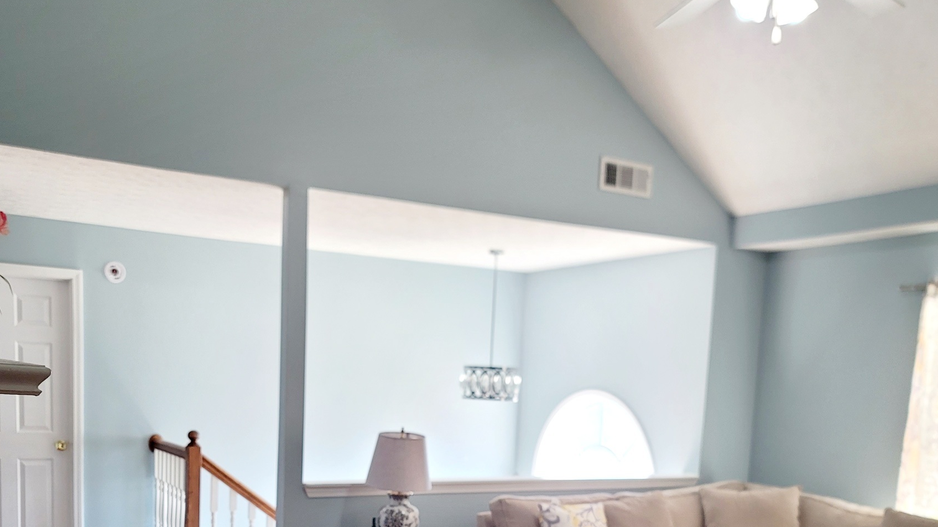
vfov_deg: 30.6
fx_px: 920
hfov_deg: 54.0
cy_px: 471
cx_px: 466
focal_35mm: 37
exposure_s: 1/120
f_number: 1.8
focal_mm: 7
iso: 160
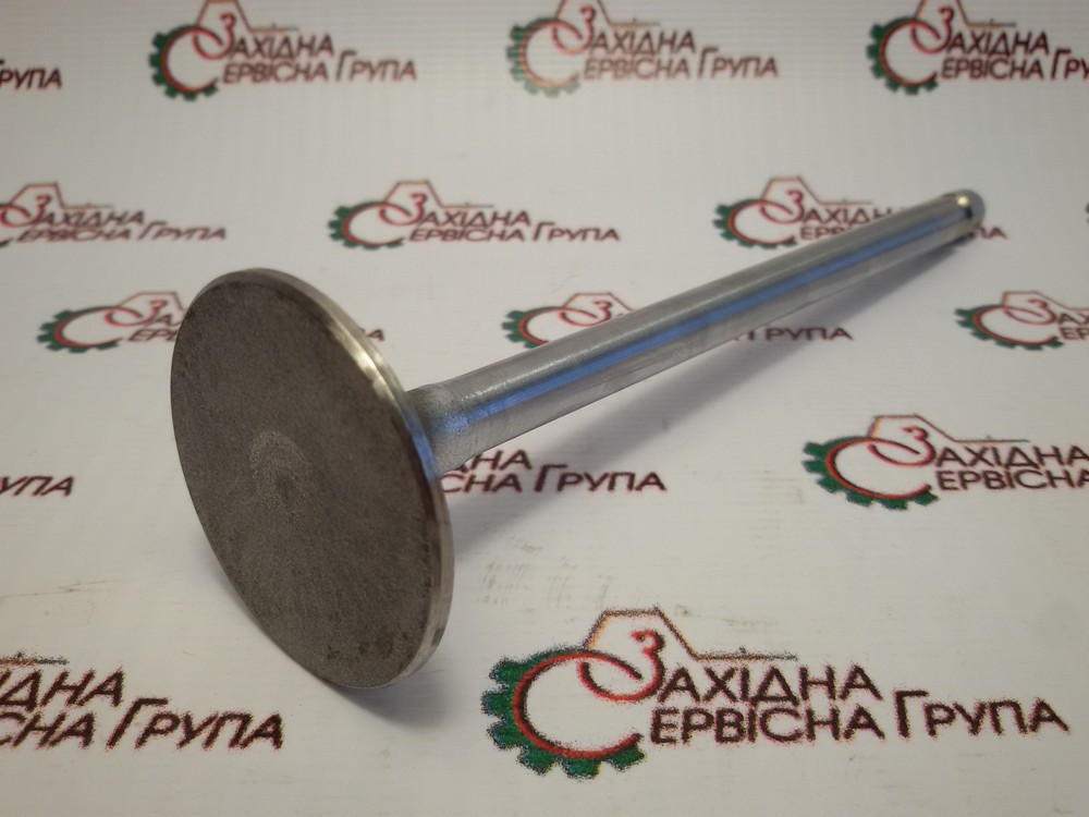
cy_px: 408
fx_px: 975
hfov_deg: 58.4
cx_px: 544
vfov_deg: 45.4
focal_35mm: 31
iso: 40
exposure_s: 1/105
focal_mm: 2.93
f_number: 2.4
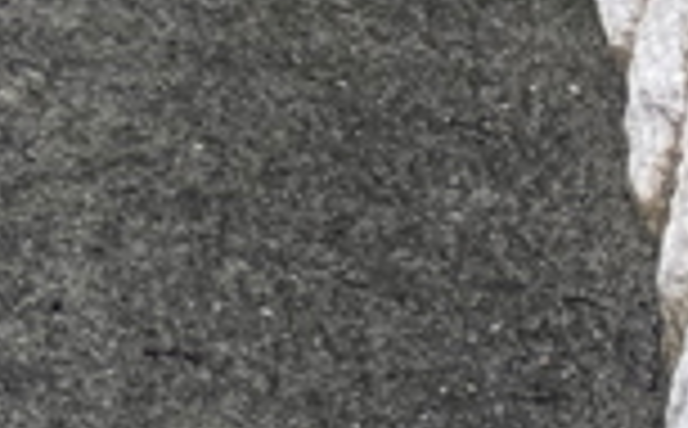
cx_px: -1844
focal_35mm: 200
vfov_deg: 6.1
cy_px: -730
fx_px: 3743
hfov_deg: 7.9
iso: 80
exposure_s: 1/693
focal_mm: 6.76
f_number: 1.78
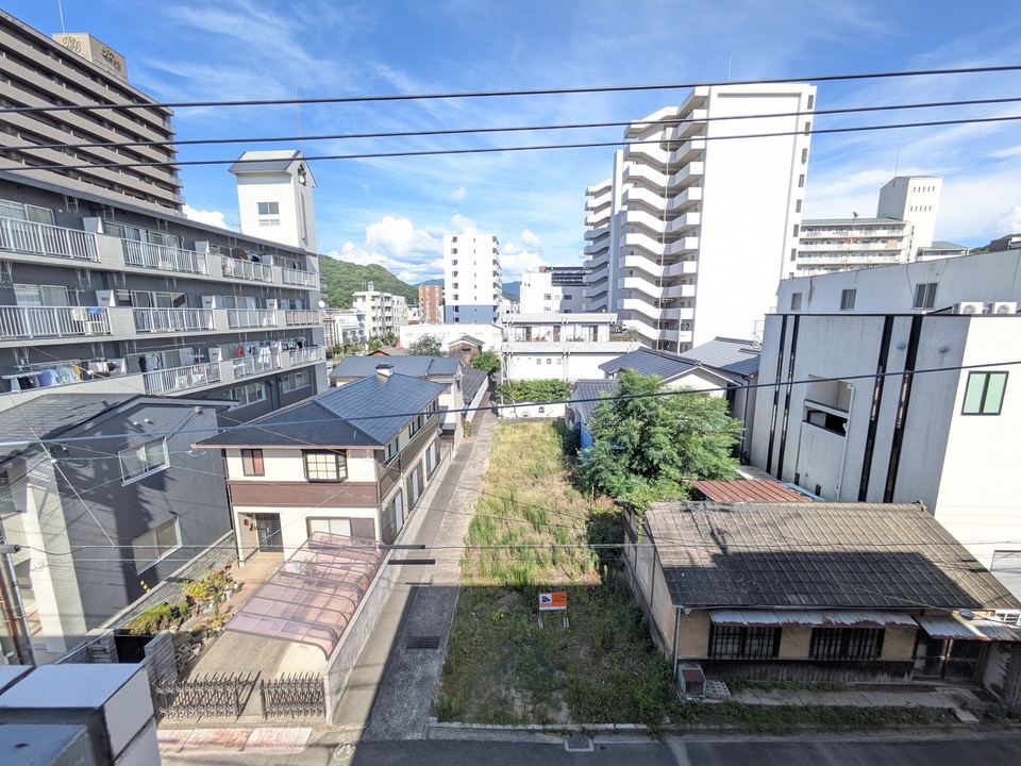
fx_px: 413
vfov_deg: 85.7
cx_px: 510
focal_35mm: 14
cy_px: 383
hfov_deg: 102.1
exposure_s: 1/2237
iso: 112
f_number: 2.2
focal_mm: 1.83
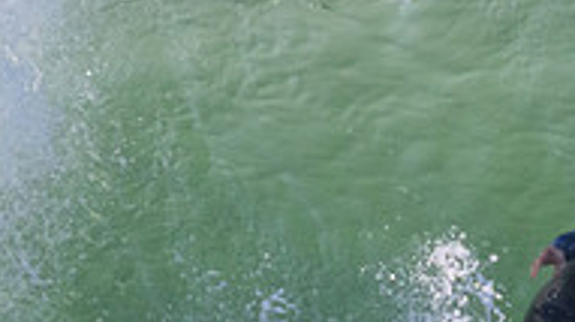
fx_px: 49823
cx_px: 896
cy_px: 418
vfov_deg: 0.4
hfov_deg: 0.7
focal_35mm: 3271
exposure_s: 1/2000
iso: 2800
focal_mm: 800
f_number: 11
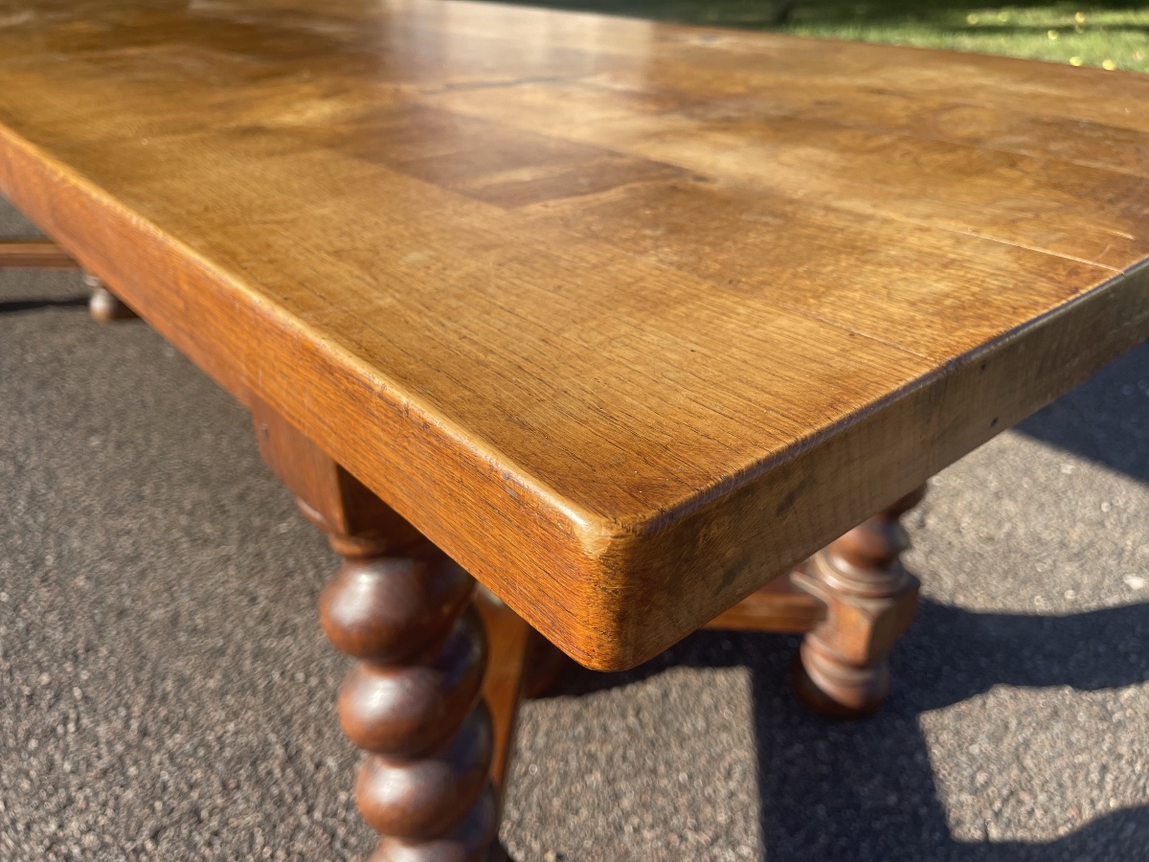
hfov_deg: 69.4
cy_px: 431
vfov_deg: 54.9
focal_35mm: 25
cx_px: 574
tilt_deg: -31.0
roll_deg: +1.3
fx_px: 830
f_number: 1.6
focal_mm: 5.1
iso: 32
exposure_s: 1/1140
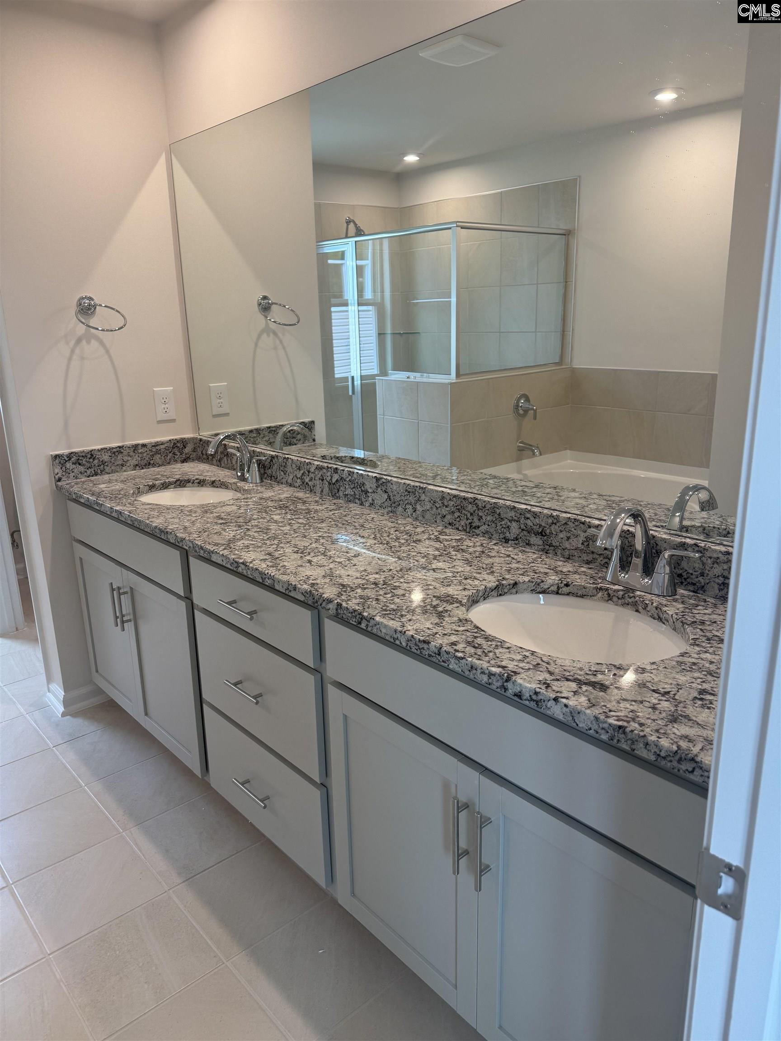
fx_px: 722
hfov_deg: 56.8
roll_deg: +1.5
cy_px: 520
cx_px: 390
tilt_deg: -13.7
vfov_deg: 71.6
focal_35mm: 24
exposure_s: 1/150
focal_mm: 6.76
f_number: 1.78
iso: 100
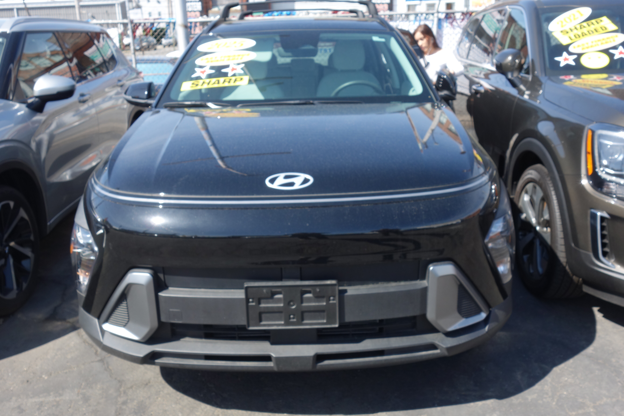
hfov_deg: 57.2
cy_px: 182
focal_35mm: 33
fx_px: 572
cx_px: 320
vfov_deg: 39.9
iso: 125
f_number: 5.6
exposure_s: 1/200
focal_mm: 10.4
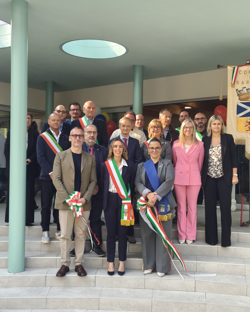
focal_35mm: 43
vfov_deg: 42.9
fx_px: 398
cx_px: 125
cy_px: 163
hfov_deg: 34.9
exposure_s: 1/238
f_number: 1.88
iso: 50
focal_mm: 5.56
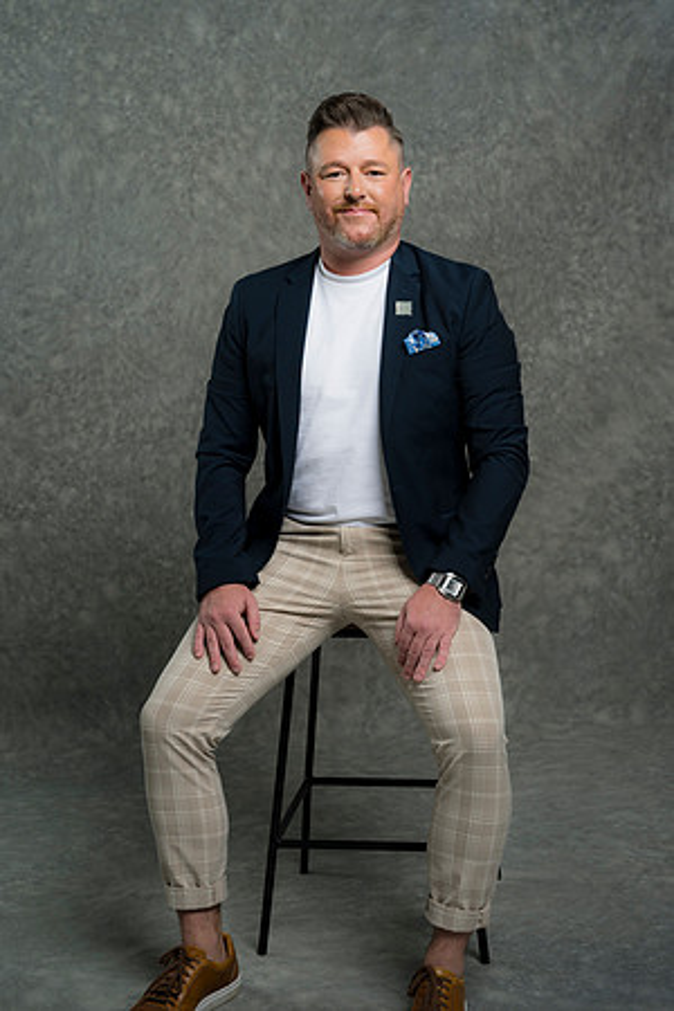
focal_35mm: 55
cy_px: 506
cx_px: 337
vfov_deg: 36.2
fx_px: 1544
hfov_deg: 24.6
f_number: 4
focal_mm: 55
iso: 125
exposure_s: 1/160
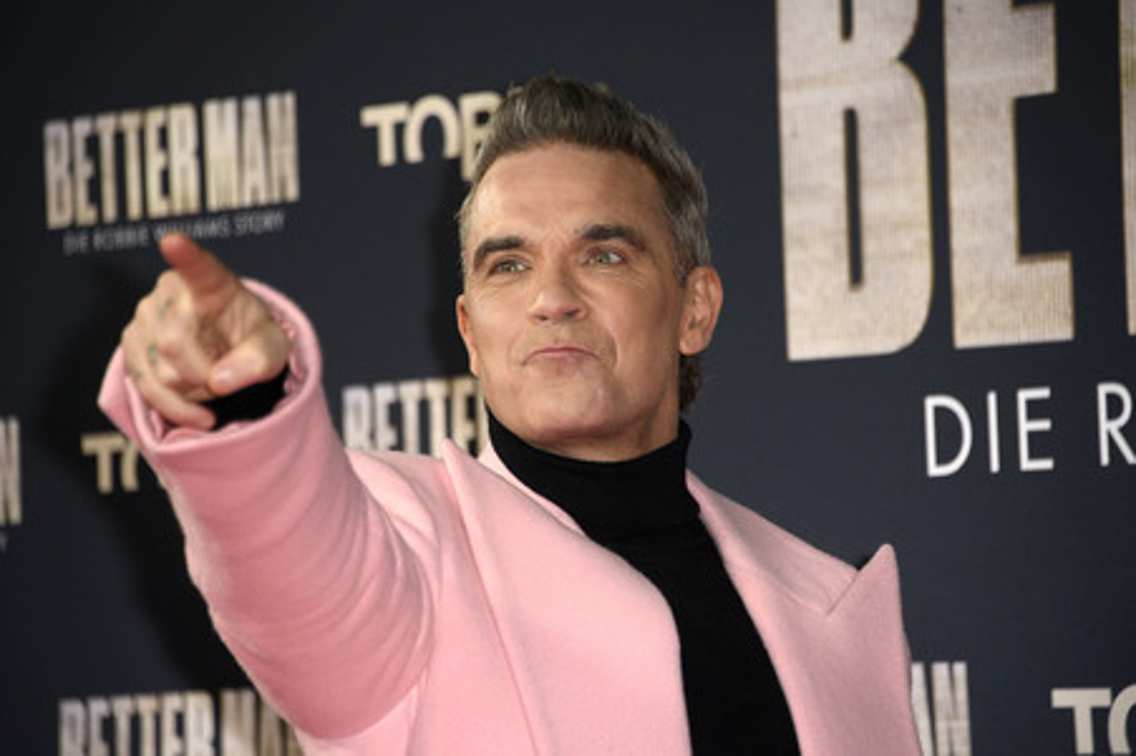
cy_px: 378
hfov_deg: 8.2
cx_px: 568
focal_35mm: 250
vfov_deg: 5.5
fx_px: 7883
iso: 1000
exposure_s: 1/250
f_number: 5.6
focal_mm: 250
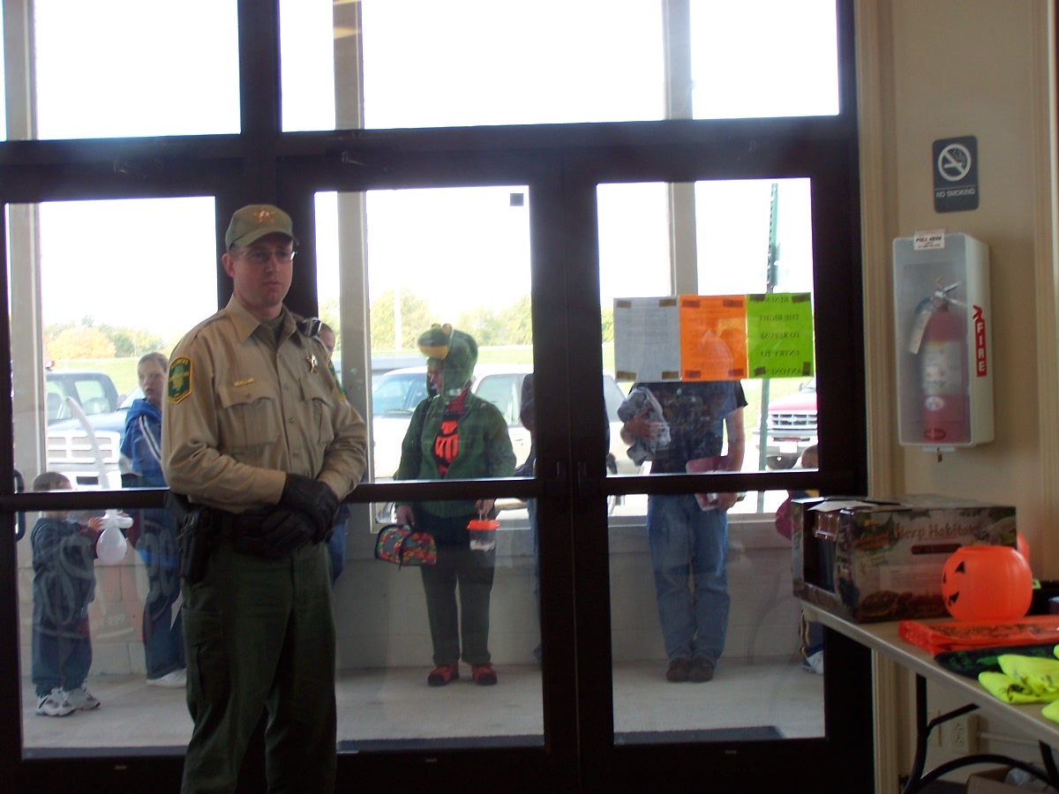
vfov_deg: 24.8
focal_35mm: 59
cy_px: 397
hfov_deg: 32.7
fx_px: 1805
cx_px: 530
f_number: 3.2
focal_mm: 9.8
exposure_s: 1/60
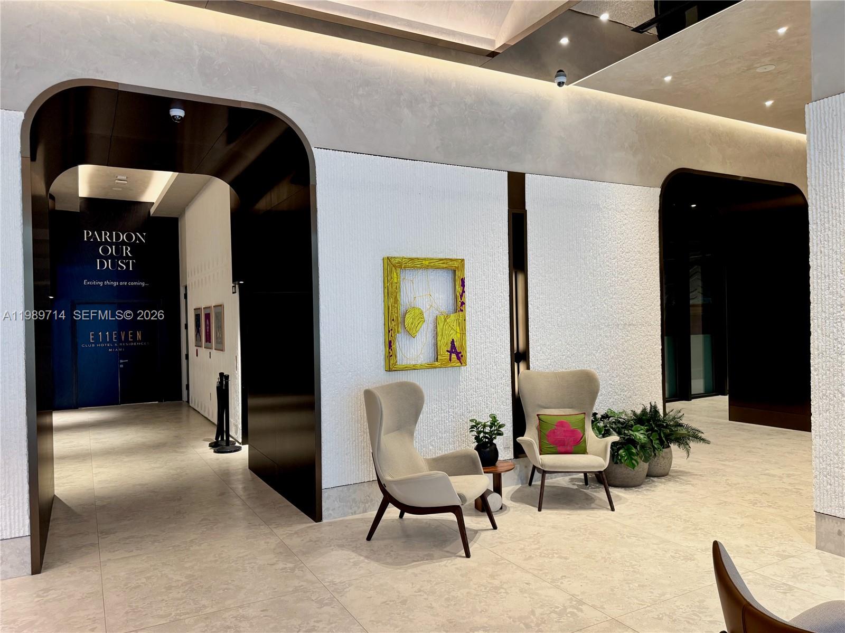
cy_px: 316
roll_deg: +0.0
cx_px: 422
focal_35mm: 24
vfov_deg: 56.8
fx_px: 586
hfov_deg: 71.6
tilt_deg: -0.1
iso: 160
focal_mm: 6.76
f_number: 1.78
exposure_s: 1/120
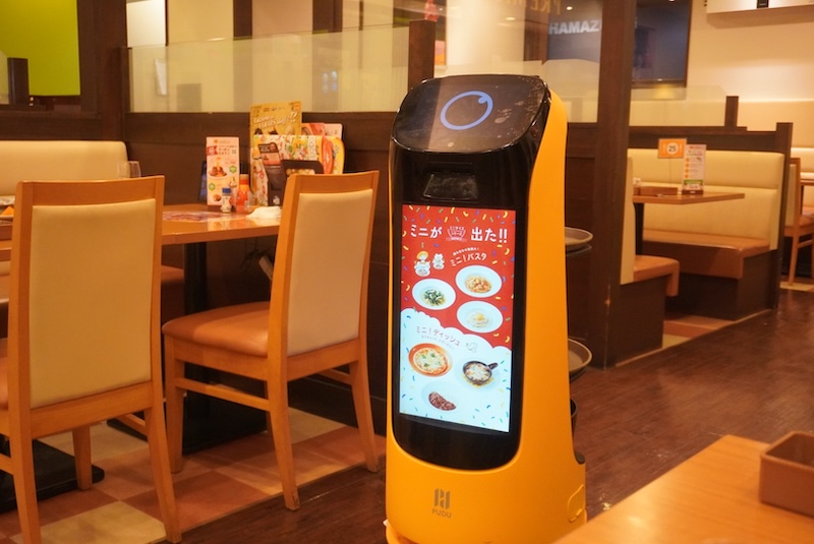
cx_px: 407
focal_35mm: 38
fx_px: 849
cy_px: 272
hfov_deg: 51.2
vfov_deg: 35.6
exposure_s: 1/160
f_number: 4.5
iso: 5000
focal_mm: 25
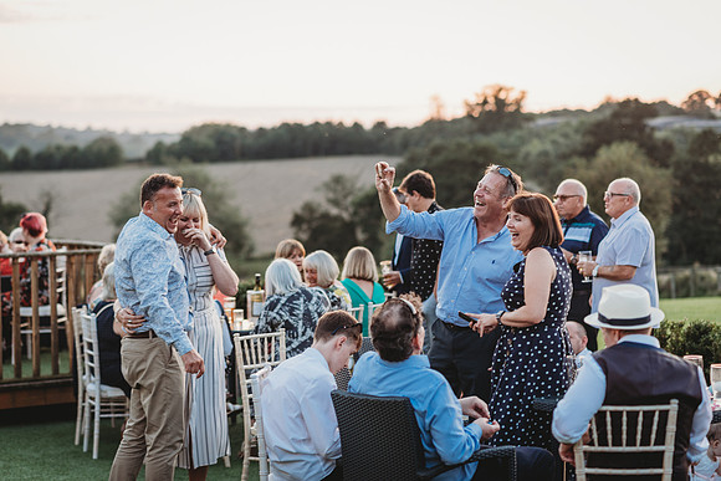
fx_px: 1703
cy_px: 240
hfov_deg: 23.9
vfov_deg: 16.1
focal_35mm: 85
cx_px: 360
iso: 400
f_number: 2.5
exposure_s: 1/125
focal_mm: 85
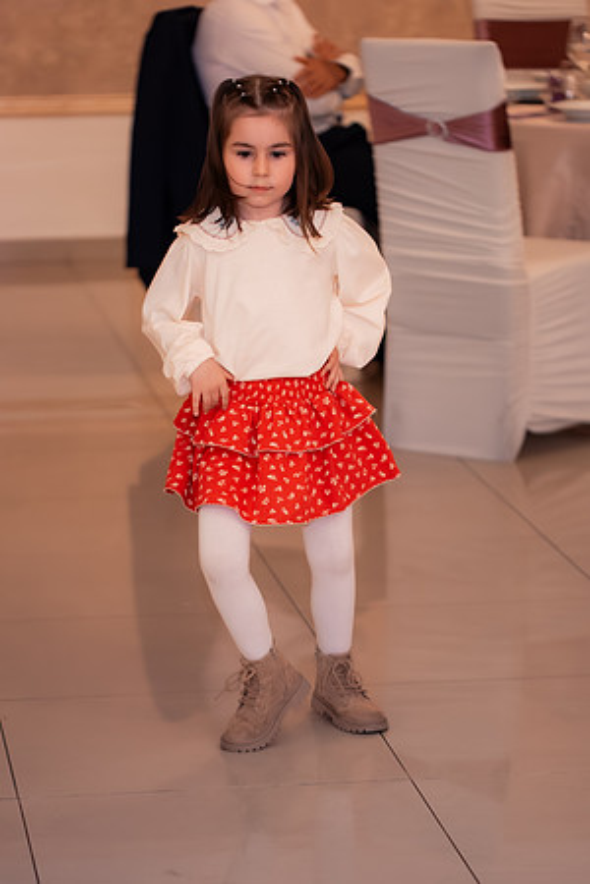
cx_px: 306
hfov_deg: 10.2
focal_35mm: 135
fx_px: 3317
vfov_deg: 15.2
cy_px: 442
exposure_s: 1/250
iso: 2000
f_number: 2.8
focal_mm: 90
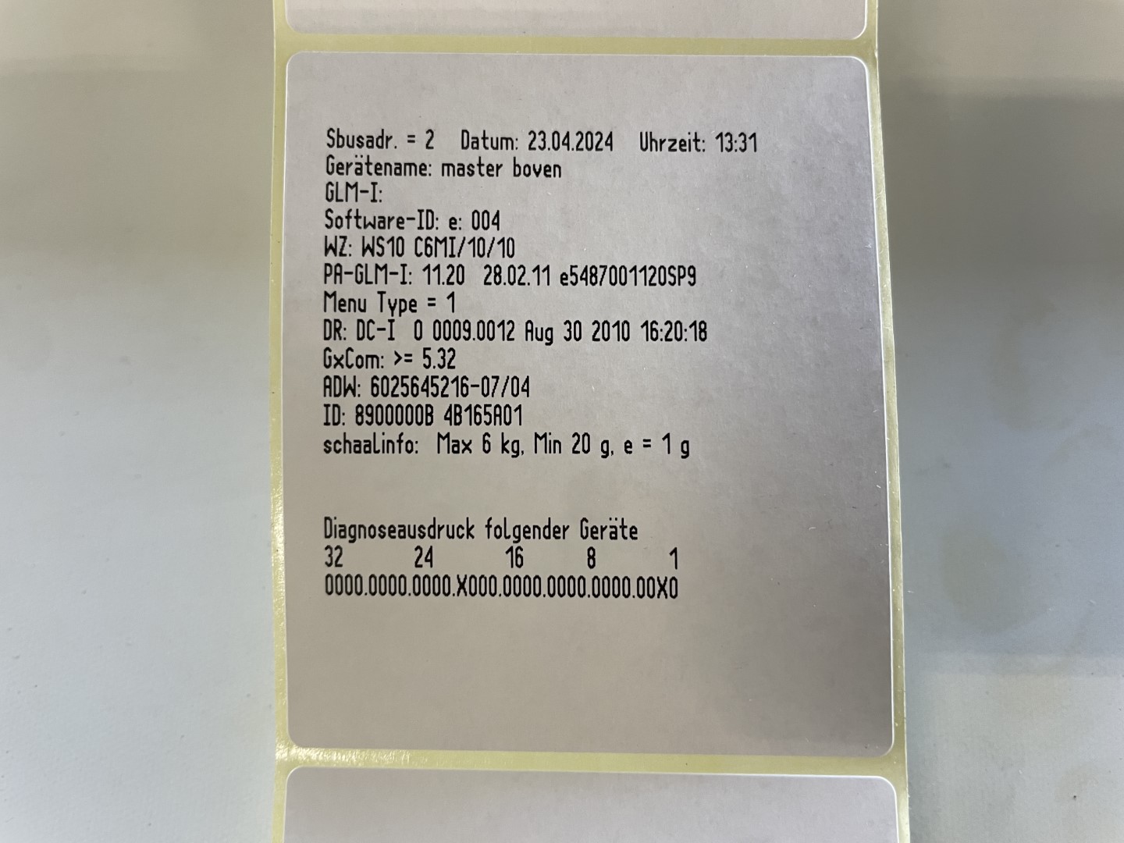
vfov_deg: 53.1
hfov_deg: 67.3
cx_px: 562
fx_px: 844
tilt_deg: -72.8
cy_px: 422
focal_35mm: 26
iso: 64
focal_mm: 4.2
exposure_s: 1/50
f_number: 1.6
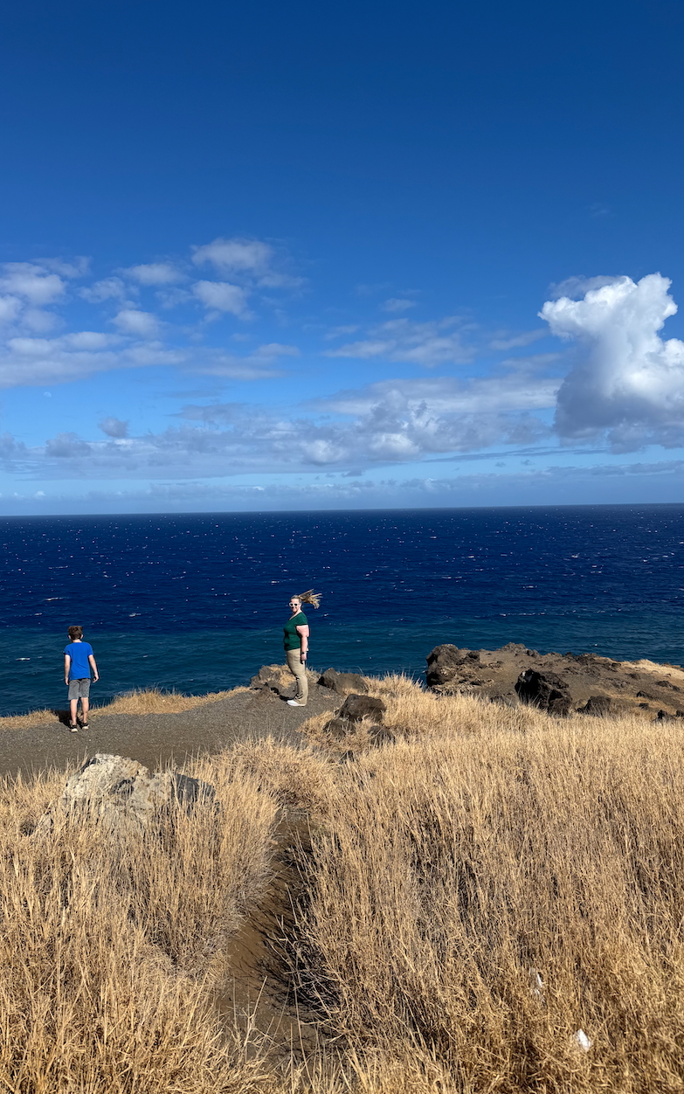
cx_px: 311
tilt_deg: -2.3
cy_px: 537
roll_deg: +2.2
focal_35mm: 26
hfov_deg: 47.6
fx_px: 775
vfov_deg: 70.4
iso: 80
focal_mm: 6.76
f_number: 1.78
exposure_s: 1/7092
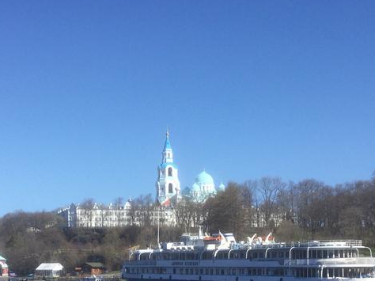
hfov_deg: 28.8
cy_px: 272
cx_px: 129
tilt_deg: -1.7
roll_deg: +1.2
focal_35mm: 67
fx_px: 725
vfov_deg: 21.3
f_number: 2.4
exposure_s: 1/981
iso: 25
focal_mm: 3.3
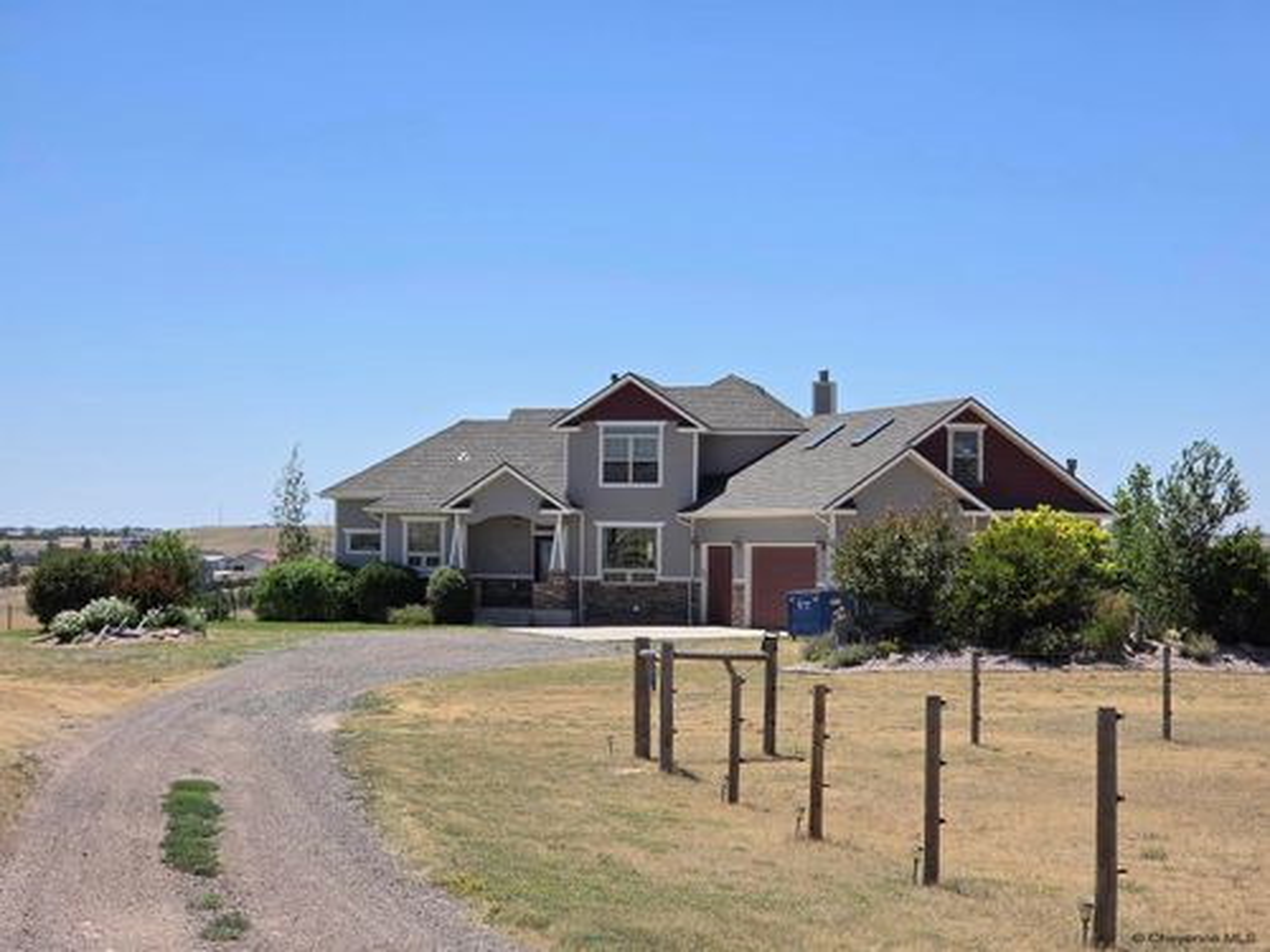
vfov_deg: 21.3
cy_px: 476
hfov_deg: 28.2
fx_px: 2531
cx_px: 635
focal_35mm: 69
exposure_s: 1/1559
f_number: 2.4
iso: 25
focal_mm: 7
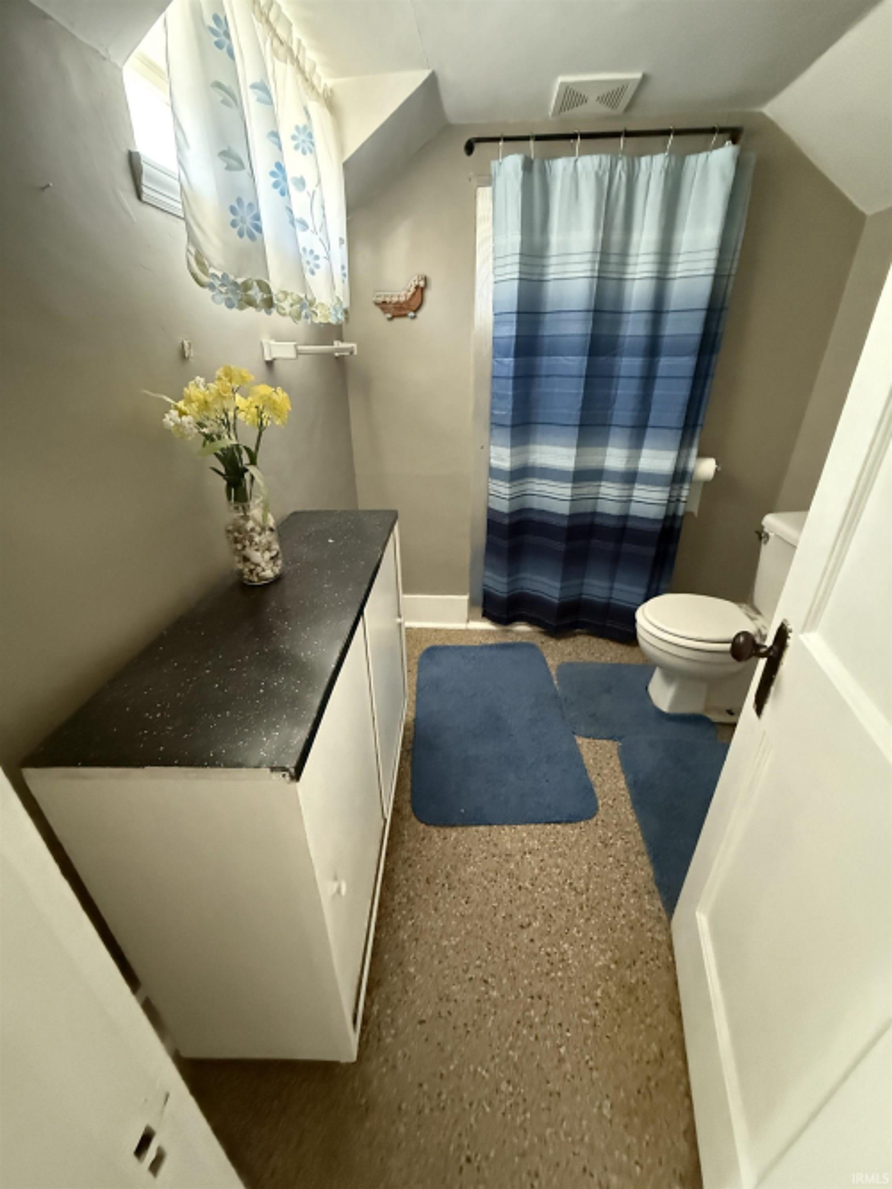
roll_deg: -0.3
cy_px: 594
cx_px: 446
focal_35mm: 14
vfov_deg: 102.1
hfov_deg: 85.7
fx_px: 481
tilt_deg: -25.4
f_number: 2.2
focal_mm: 2.22
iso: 1250
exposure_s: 1/57
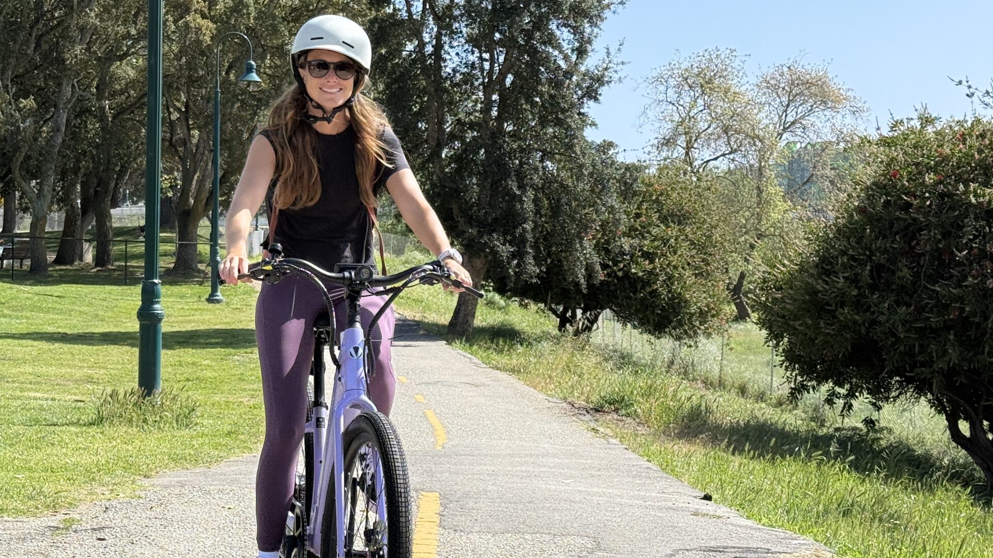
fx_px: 1922
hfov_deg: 28.9
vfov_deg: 16.5
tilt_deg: -2.2
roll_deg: -1.2
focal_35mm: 73
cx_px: 387
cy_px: 289
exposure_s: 1/2865
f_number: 1.78
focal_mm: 6.76
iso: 64
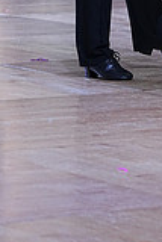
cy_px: -180
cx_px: 267
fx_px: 2175
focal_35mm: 323
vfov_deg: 6.3
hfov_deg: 4.2
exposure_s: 1/500
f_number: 4
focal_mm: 89
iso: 1000
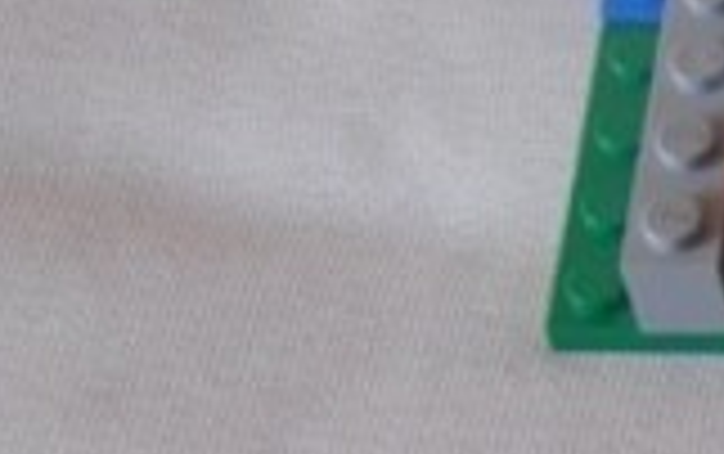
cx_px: 1790
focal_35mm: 219
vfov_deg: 6.0
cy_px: 209
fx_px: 4326
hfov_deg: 8.6
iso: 125
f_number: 3.9
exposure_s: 1/40
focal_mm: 6.61
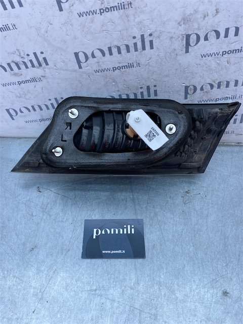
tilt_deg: -52.5
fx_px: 243
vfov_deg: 67.3
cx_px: 122
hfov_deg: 53.1
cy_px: 162
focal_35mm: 26
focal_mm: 4.25
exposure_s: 1/799
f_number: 1.8
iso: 32
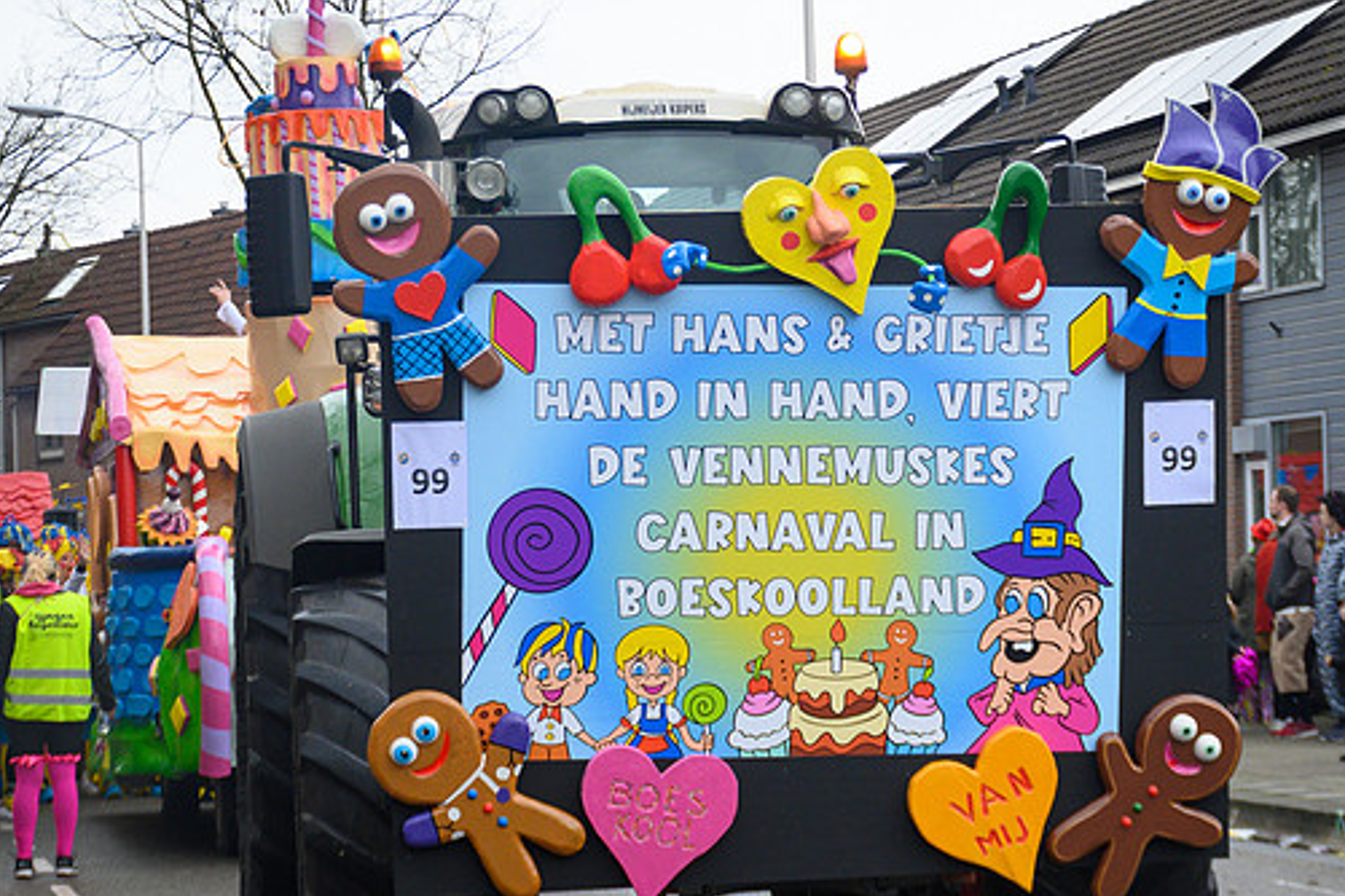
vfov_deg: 13.2
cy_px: 492
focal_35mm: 104
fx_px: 3885
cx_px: 893
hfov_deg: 19.6
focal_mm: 50
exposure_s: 1/320
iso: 400
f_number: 4.8
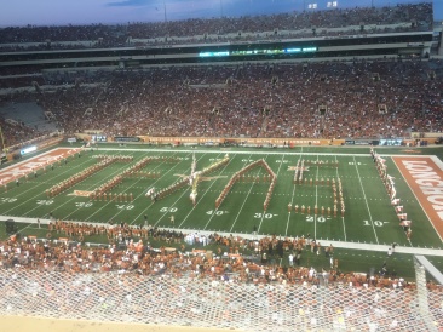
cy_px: 166
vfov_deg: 48.2
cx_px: 222
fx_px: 371
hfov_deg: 61.7
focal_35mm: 29
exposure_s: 1/30
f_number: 2.2
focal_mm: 4.15
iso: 25
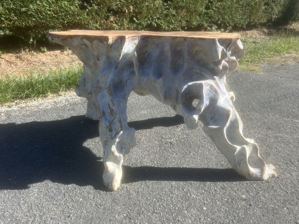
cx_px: 150
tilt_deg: -21.8
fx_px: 225
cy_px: 112
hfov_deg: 67.3
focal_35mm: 26
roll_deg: +1.1
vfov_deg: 53.1
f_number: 1.5
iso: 50
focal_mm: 5.7
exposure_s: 1/1669
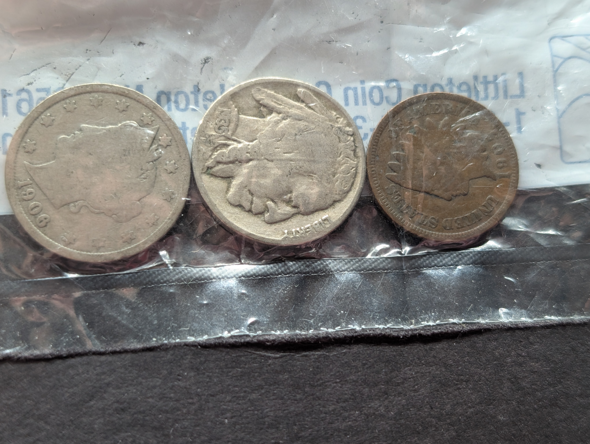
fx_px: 836
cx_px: 295
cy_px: 222
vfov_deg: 29.7
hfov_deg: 38.9
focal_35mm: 49
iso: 101
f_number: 1.68
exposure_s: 1/42.2
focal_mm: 6.9
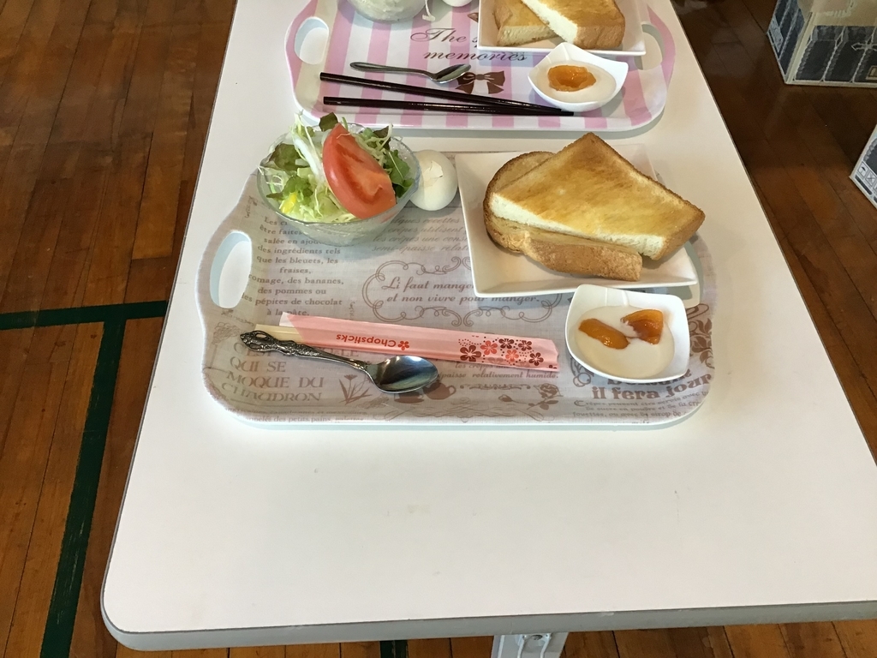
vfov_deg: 45.4
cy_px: 329
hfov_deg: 58.4
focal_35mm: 31
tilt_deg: -50.7
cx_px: 438
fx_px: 785
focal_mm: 3.3
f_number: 2.4
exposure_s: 1/30
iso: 40
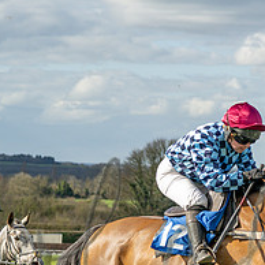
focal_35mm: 246
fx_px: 2131
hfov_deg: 7.0
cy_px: 261
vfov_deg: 7.1
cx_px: 376
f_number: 4
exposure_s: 1/1600
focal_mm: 78
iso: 400
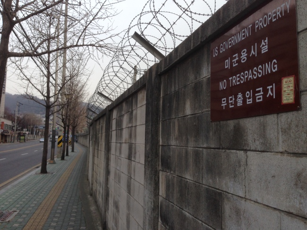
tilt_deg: +4.7
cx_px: 154
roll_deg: -2.1
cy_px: 115
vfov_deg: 42.9
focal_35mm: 33
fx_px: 293
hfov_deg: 55.4
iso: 50
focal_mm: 4.12
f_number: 2.4
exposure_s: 1/204
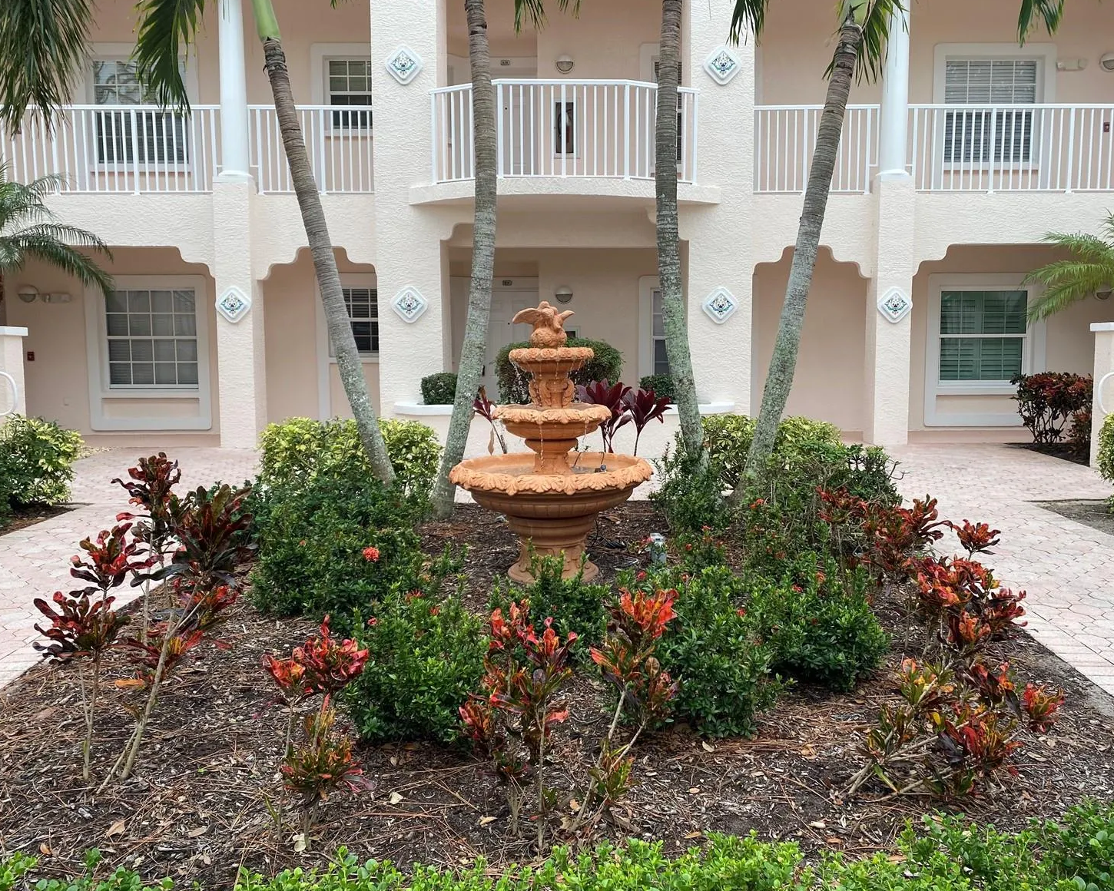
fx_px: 923
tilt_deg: -4.4
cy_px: 434
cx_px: 600
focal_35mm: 28
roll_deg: -0.3
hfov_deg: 62.1
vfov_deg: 51.5
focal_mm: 4.25
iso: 32
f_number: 1.8
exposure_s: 1/481
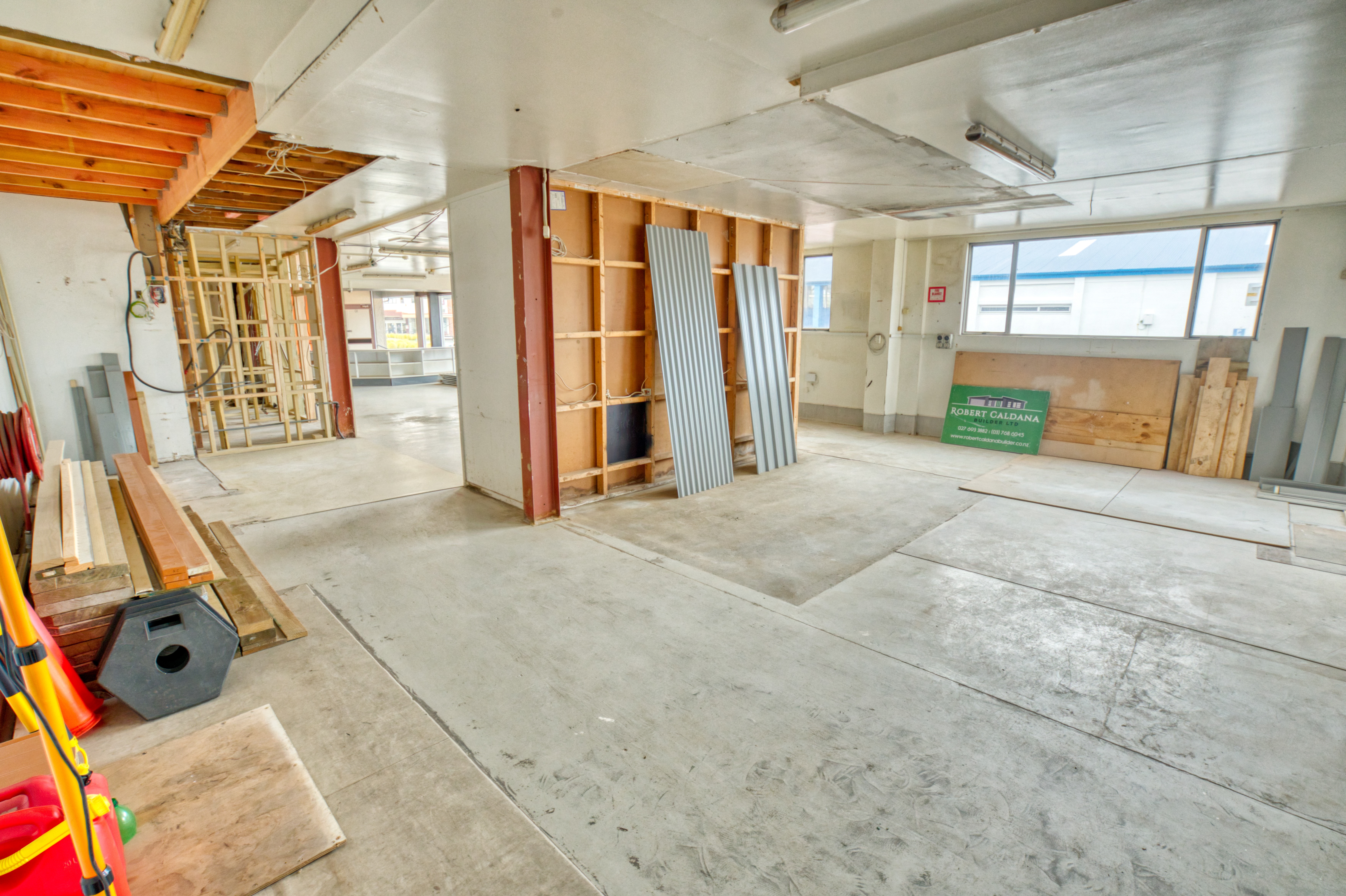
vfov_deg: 73.7
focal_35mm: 16
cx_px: 673
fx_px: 598
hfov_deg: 96.8
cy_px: 448
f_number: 9
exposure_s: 1/60
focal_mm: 16
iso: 5000
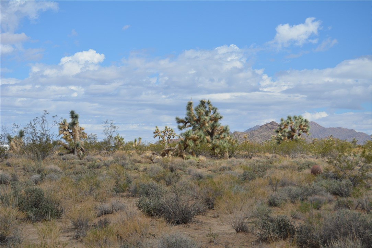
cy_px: 124
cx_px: 186
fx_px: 853
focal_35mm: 82
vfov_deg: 16.6
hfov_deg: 24.6
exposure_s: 1/2000
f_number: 7.1
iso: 400
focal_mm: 55
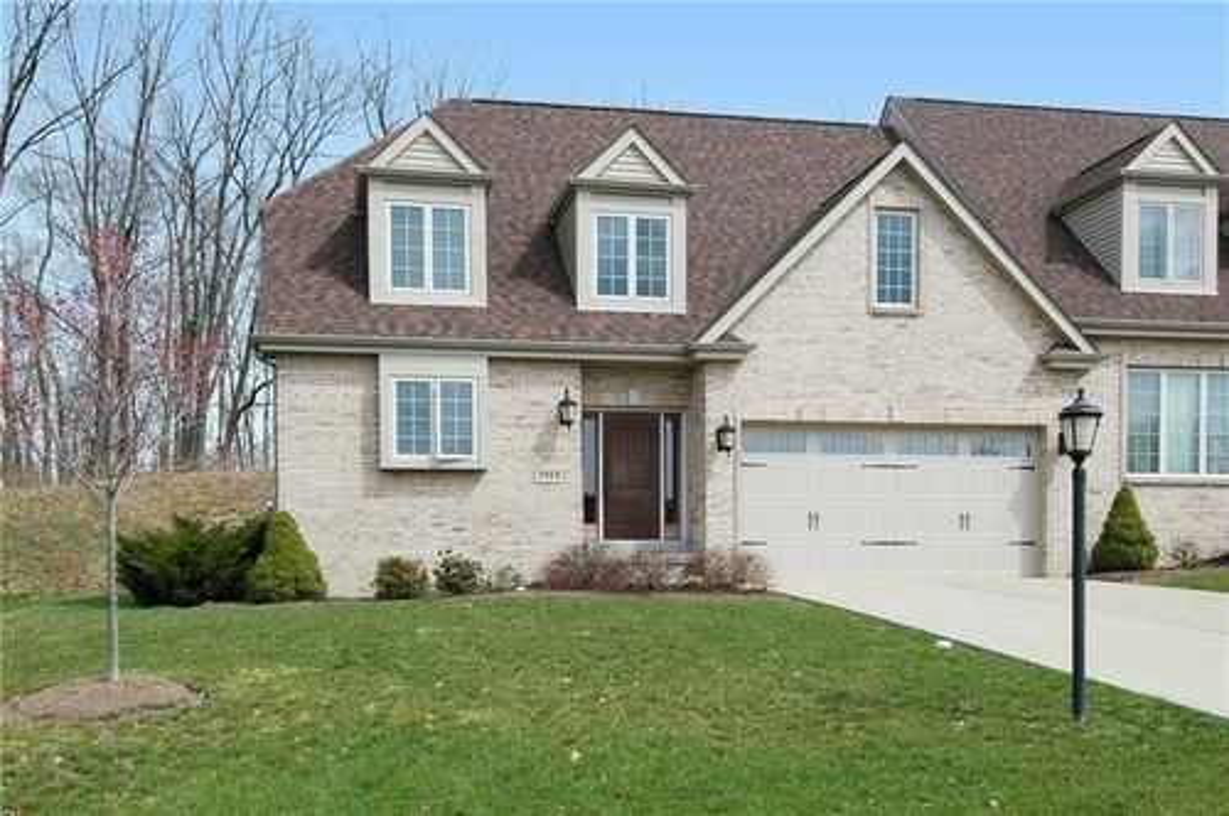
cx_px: 614
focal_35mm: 36
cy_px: 408
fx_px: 1227
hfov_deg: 53.2
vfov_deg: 36.8
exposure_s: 1/320
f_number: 10
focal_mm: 24
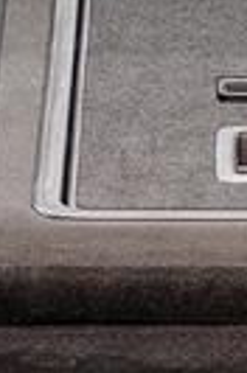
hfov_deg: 2.4
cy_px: 109
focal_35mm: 578
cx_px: 193
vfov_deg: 3.6
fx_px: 5979
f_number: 5.6
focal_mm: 51.6
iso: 100
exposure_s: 1
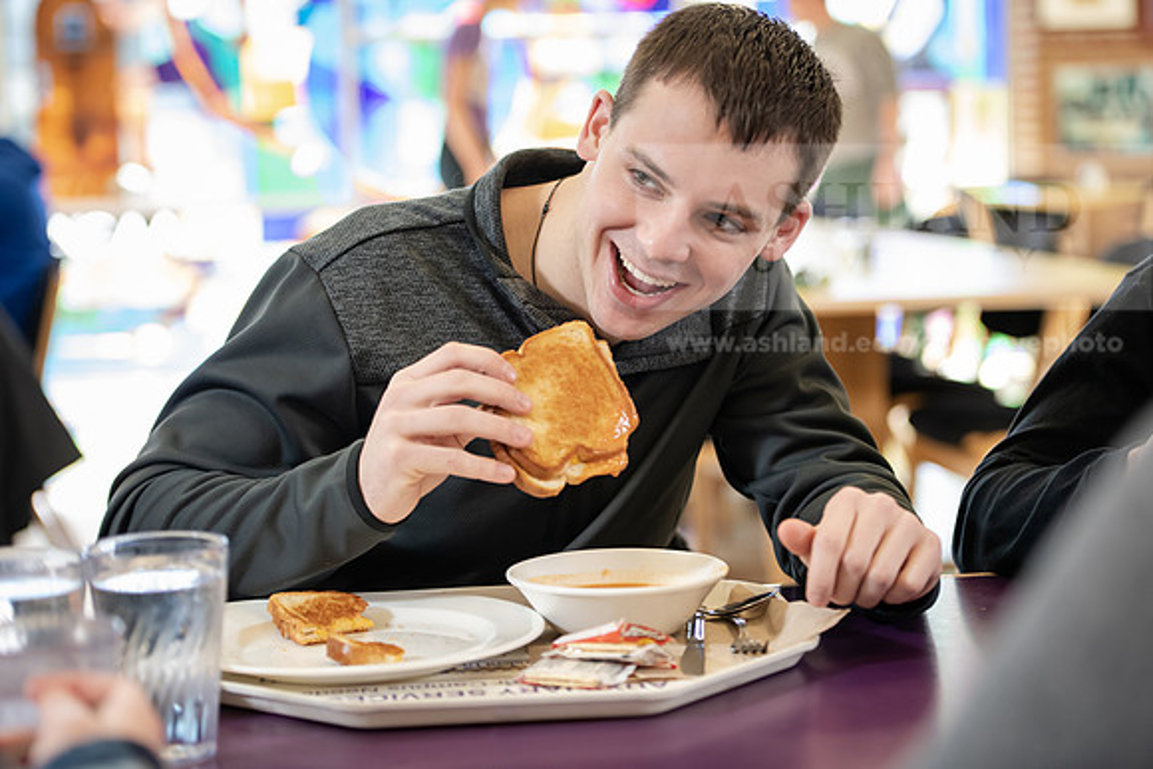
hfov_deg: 25.4
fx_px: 2563
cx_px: 576
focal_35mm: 80
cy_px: 384
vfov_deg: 17.1
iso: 1250
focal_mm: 80
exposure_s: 1/200
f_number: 3.2
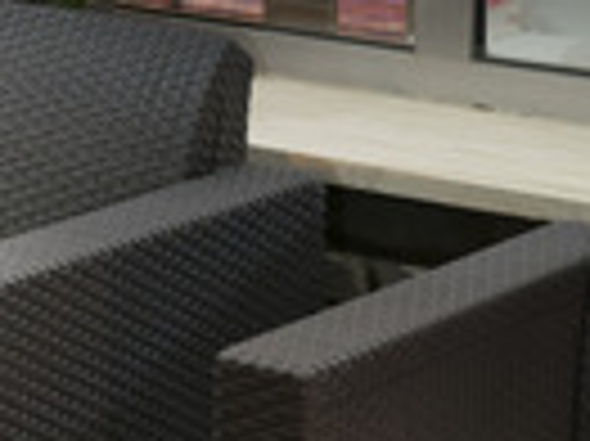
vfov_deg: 7.0
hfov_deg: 9.2
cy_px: -349
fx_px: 3508
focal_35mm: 206
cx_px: -477
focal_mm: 35
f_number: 3.5
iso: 400
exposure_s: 1/13
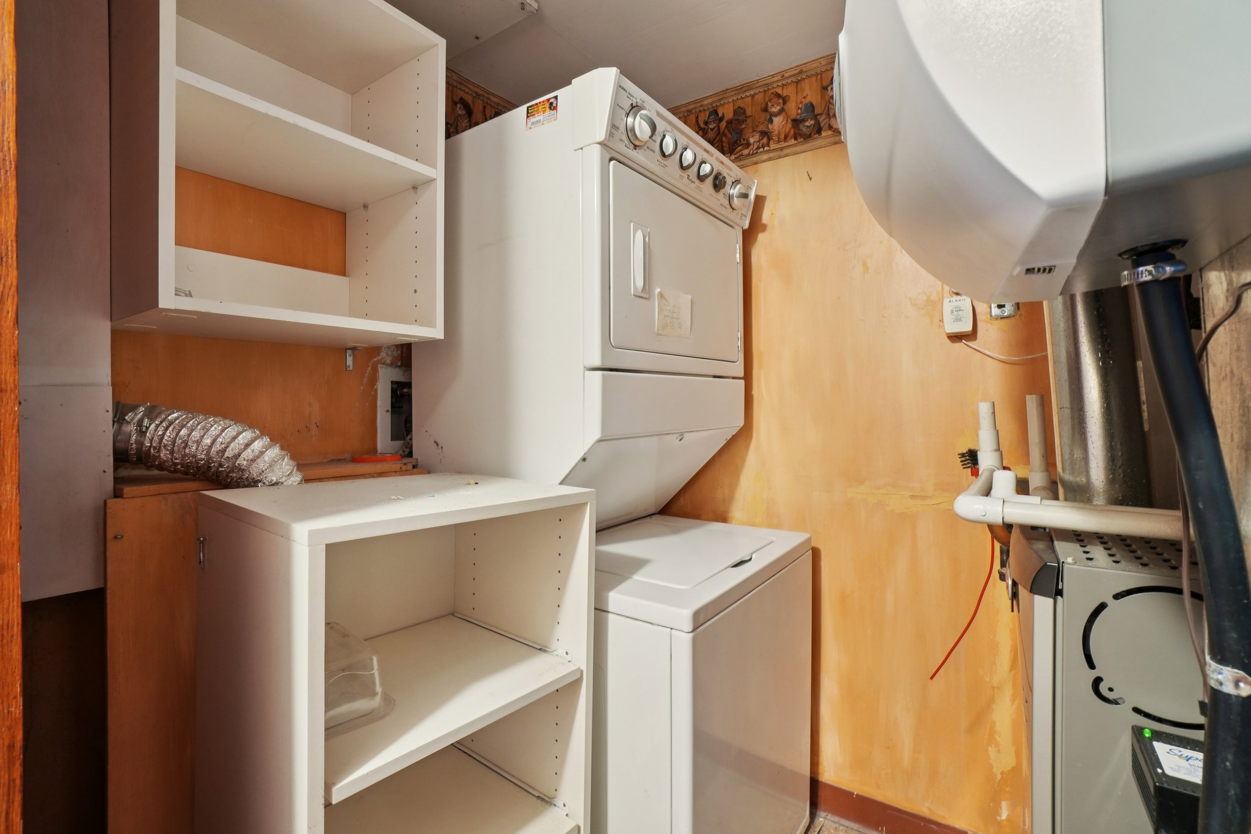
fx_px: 521
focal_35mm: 15
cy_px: 417
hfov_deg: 100.4
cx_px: 626
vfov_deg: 77.3
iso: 400
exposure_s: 1/1.25
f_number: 8
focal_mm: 10
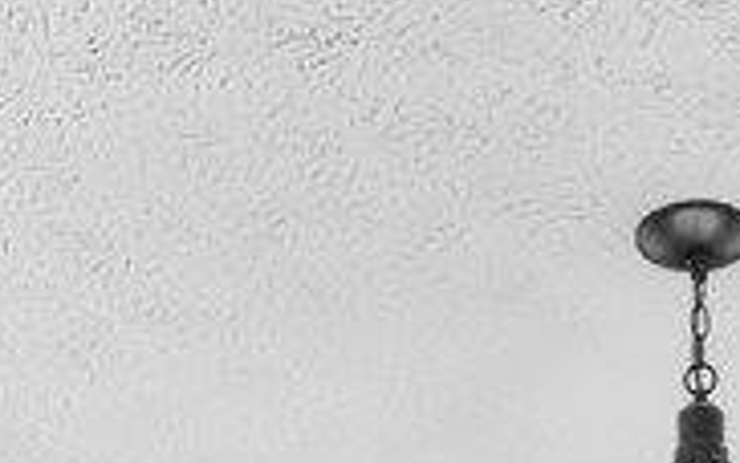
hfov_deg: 22.3
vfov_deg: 10.9
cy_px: 1271
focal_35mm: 91
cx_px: 634
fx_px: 1836
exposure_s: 1/2.5
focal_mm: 10
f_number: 11
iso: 400
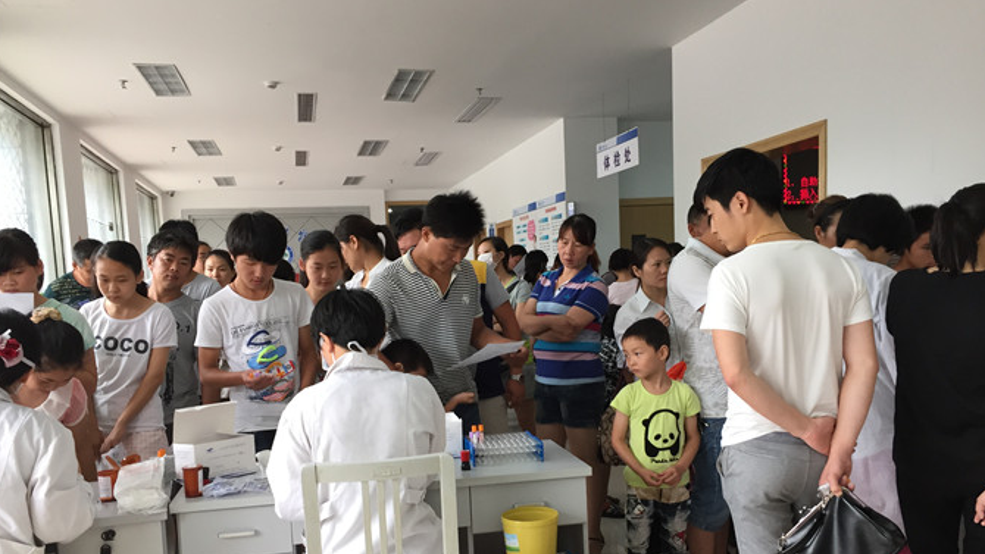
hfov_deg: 59.5
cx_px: 507
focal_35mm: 33
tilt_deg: -5.7
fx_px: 862
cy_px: 371
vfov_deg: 35.3
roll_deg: +2.5
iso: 32
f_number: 2.2
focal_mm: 4.15
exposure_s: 1/40
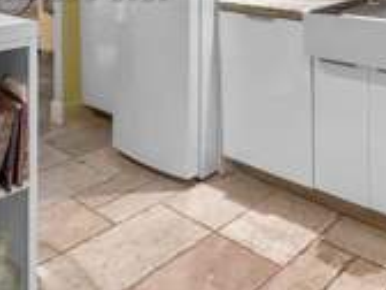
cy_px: -9
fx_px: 446
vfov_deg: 32.6
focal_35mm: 40
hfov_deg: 41.2
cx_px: 379
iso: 320
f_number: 2.2
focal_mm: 2.22
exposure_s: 1/60
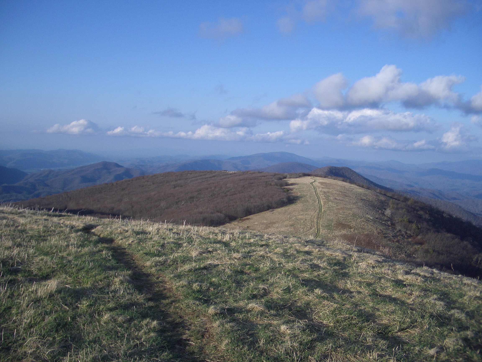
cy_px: 181
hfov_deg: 52.6
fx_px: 487
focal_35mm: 35
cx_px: 241
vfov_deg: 40.7
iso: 50
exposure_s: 1/800
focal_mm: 5.8
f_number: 2.6
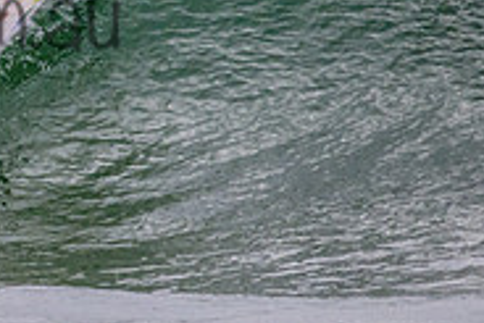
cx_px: -158
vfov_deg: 0.5
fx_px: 33919
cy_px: -12
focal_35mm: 2521
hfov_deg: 0.8
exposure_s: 1/2000
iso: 2200
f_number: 11
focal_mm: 800
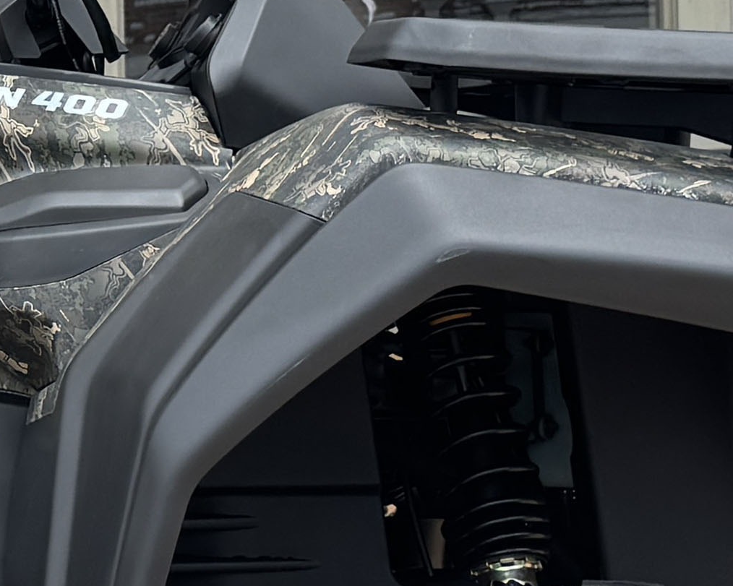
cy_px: 51
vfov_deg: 11.6
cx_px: -244
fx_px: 2863
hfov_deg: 14.0
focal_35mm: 132
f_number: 1.78
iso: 80
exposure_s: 1/1869
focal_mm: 6.76
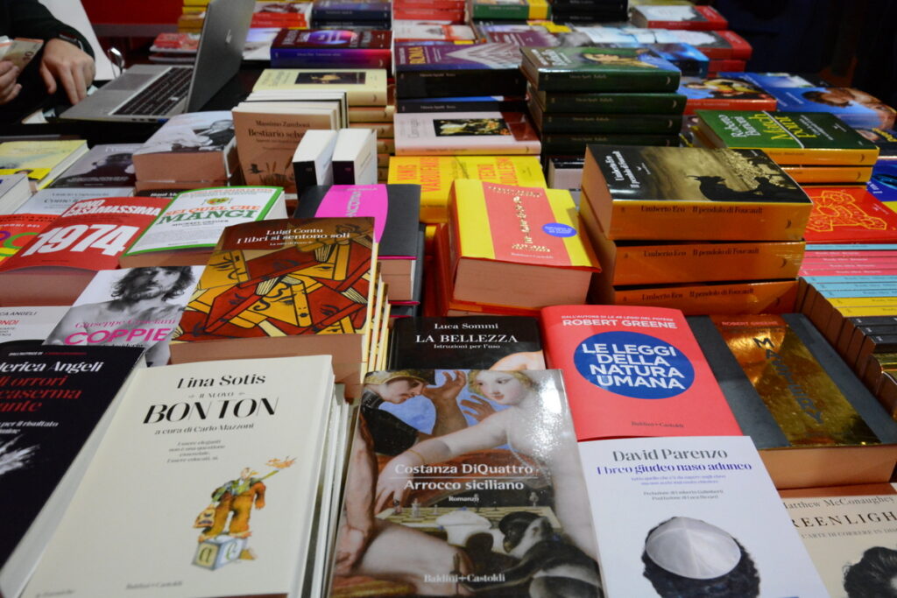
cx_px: 448
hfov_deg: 59.5
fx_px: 785
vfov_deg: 41.7
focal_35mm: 32
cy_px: 299
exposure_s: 1/125
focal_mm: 21
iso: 4000
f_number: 7.1
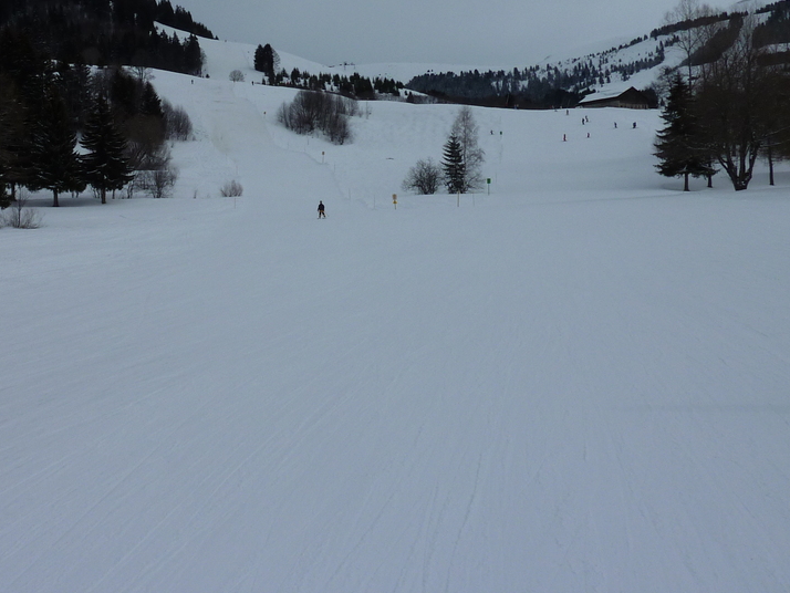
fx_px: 959
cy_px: 212
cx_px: 225
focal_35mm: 42
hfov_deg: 43.7
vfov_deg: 34.1
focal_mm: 4.1
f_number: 5.6
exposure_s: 1/1000
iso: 80
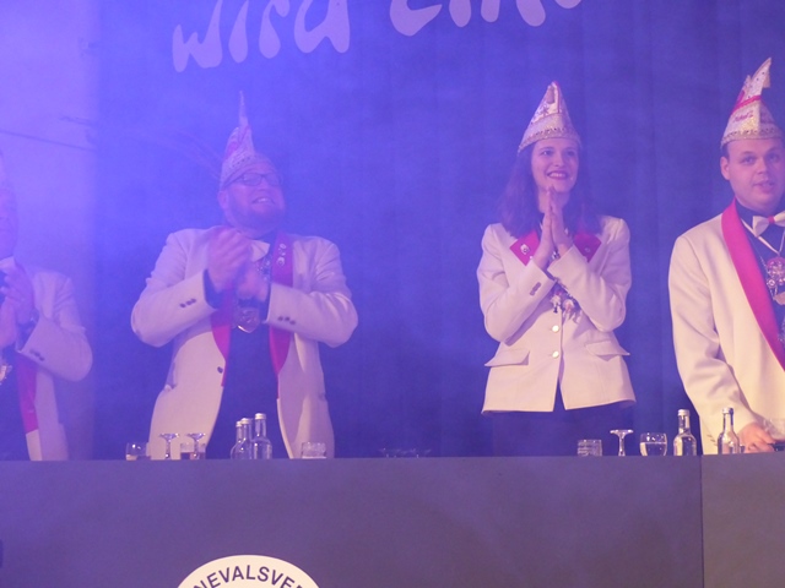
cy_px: 294
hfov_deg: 20.2
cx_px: 392
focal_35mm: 97
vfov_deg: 15.2
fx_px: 2200
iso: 640
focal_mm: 17.4
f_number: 2.8
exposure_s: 1/60
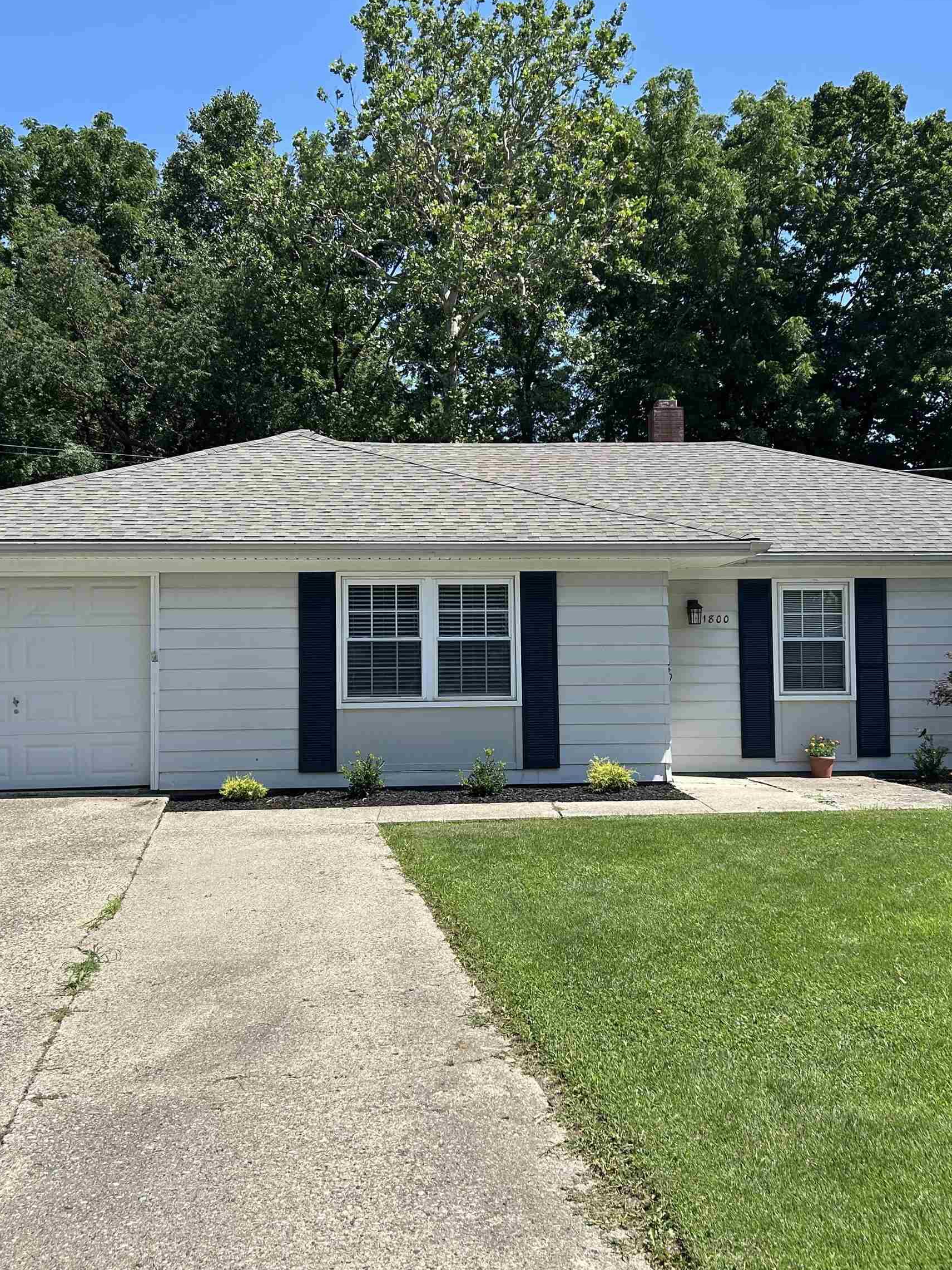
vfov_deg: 52.6
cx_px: 494
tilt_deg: +1.6
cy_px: 633
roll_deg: +0.5
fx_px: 1283
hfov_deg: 40.7
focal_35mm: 35
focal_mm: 5.7
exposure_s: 1/3257
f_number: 1.5
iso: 50
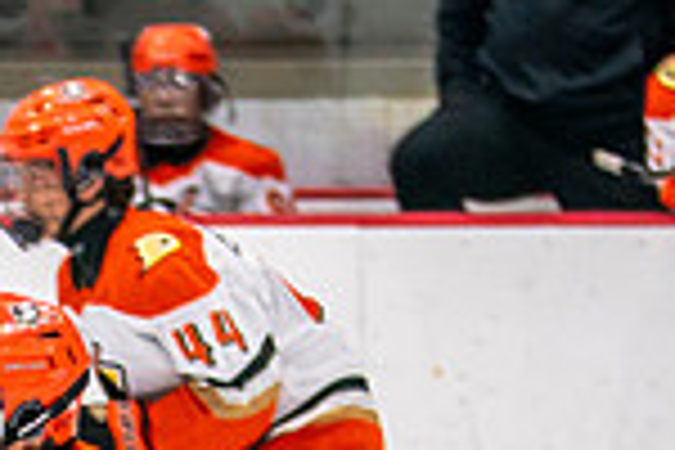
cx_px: -58
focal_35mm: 736
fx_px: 13799
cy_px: 965
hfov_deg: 2.8
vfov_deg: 1.9
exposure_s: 1/640
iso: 640
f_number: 2.8
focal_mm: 120
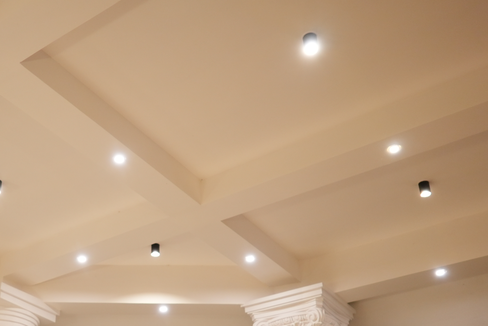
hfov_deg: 37.5
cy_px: 271
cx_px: 99
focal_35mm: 51
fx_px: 692
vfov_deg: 25.9
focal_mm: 25
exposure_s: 1/125
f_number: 2
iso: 800
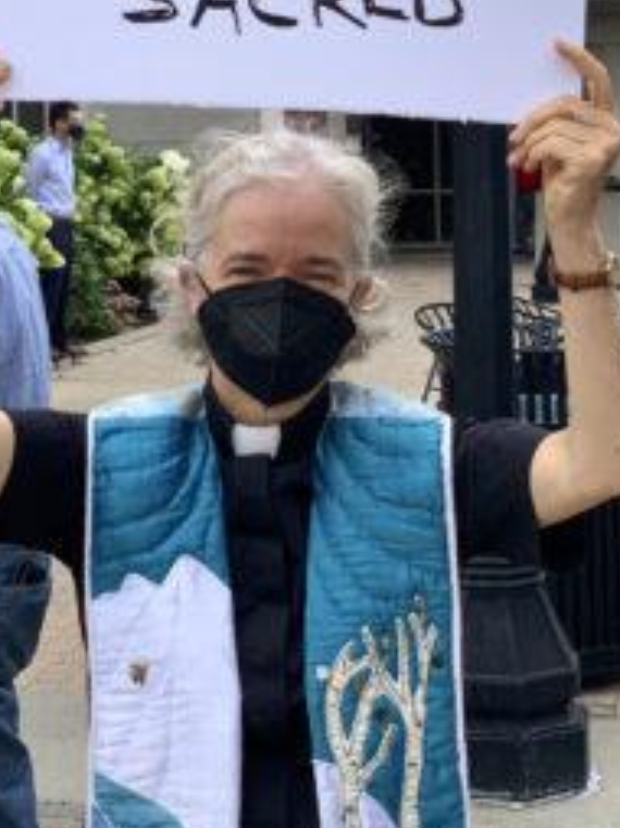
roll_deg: +0.6
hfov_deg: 17.9
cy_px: 199
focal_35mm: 82
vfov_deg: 23.6
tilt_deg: +0.6
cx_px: 238
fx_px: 1962
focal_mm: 6
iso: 16
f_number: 2.4
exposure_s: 1/773
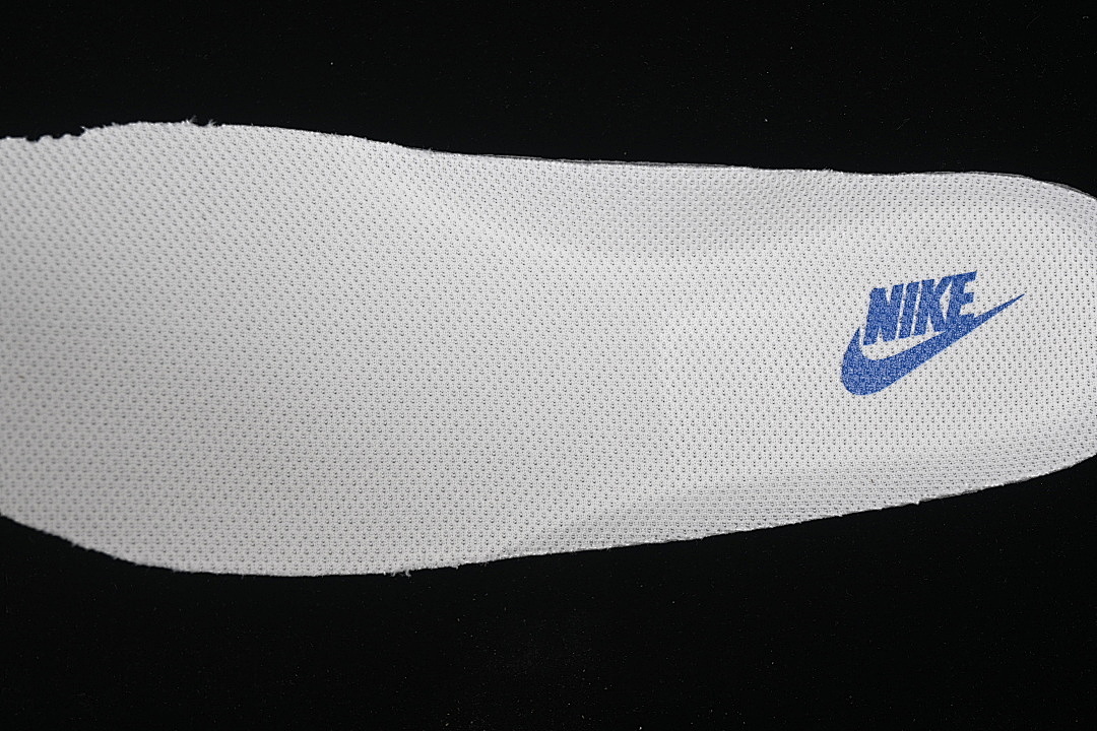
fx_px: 2285
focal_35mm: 75
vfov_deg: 18.2
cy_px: 366
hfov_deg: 27.0
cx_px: 548
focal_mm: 50
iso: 160
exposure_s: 1/80
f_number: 7.1
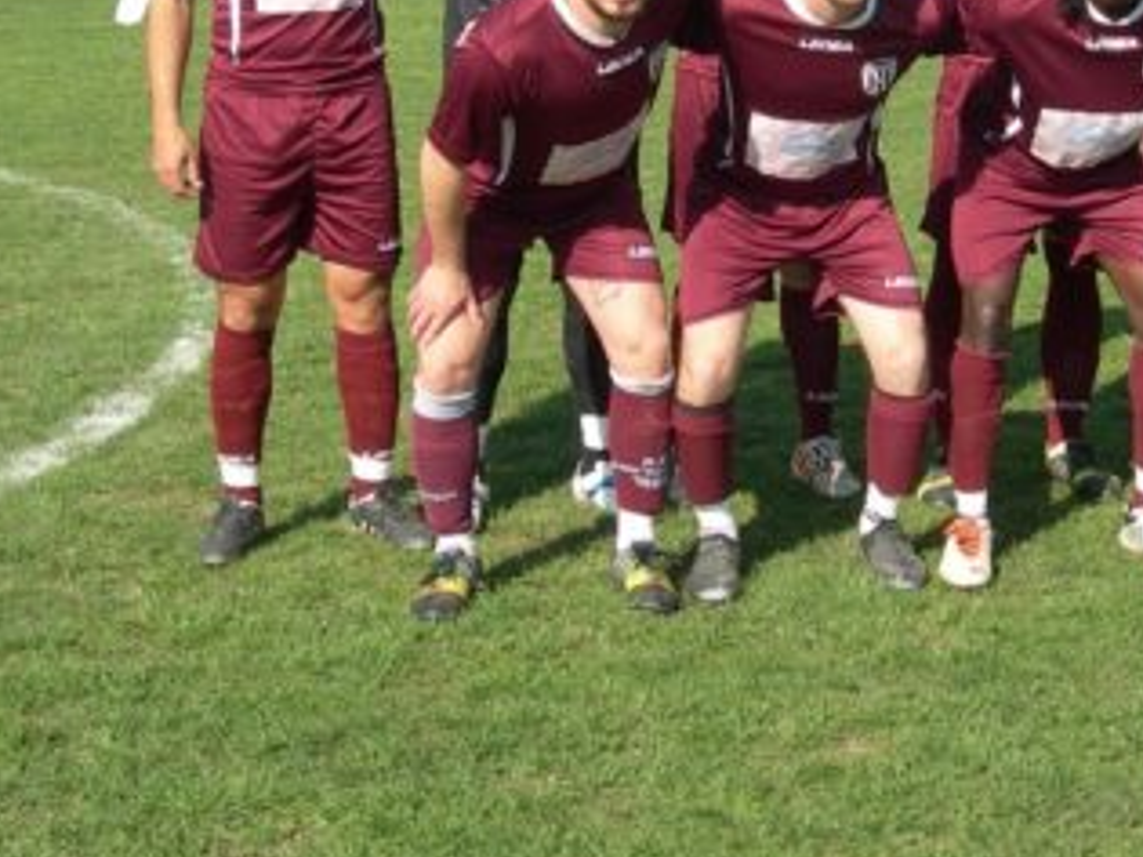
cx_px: 874
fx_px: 2839
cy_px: 154
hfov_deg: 22.5
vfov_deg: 17.0
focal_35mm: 86
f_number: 4.9
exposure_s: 1/339
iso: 50
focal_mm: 8.5
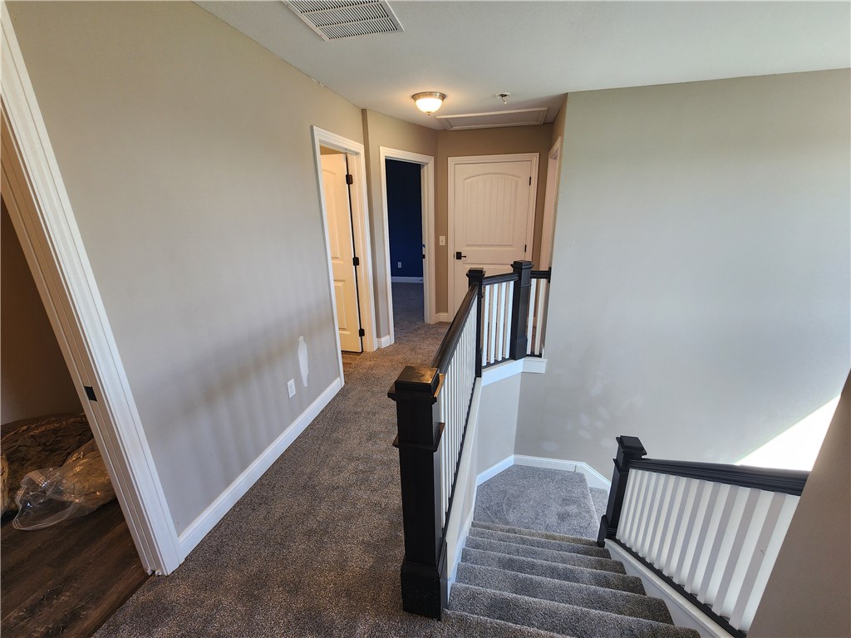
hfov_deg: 106.2
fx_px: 320
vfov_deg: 89.9
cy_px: 319
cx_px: 426
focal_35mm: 13
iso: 125
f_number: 2.2
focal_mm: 2.2
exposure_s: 1/60
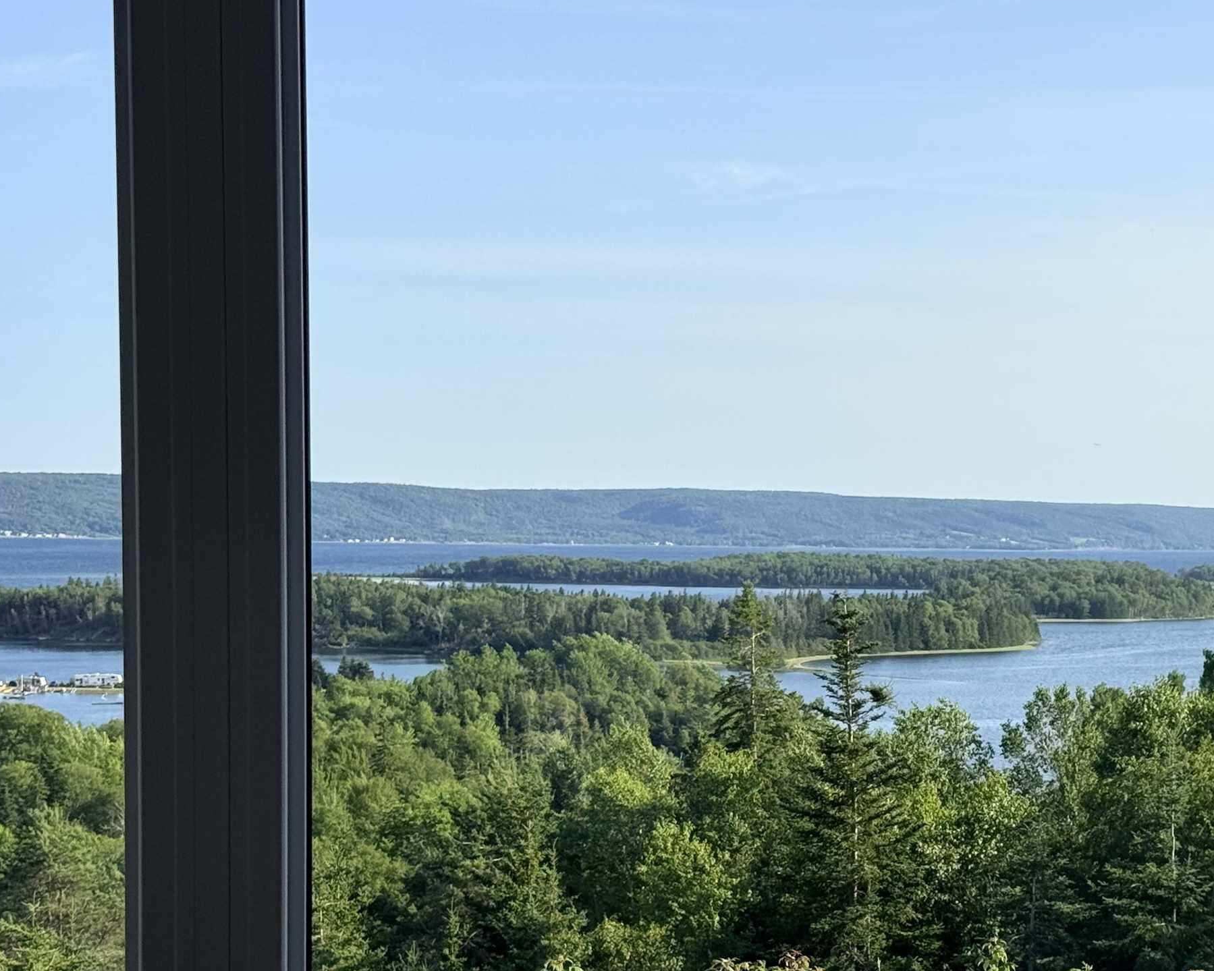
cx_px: 912
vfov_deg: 19.0
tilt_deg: -4.5
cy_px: 767
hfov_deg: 23.6
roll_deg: -0.5
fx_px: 2874
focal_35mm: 80
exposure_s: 1/2976
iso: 64
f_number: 1.78
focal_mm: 6.76
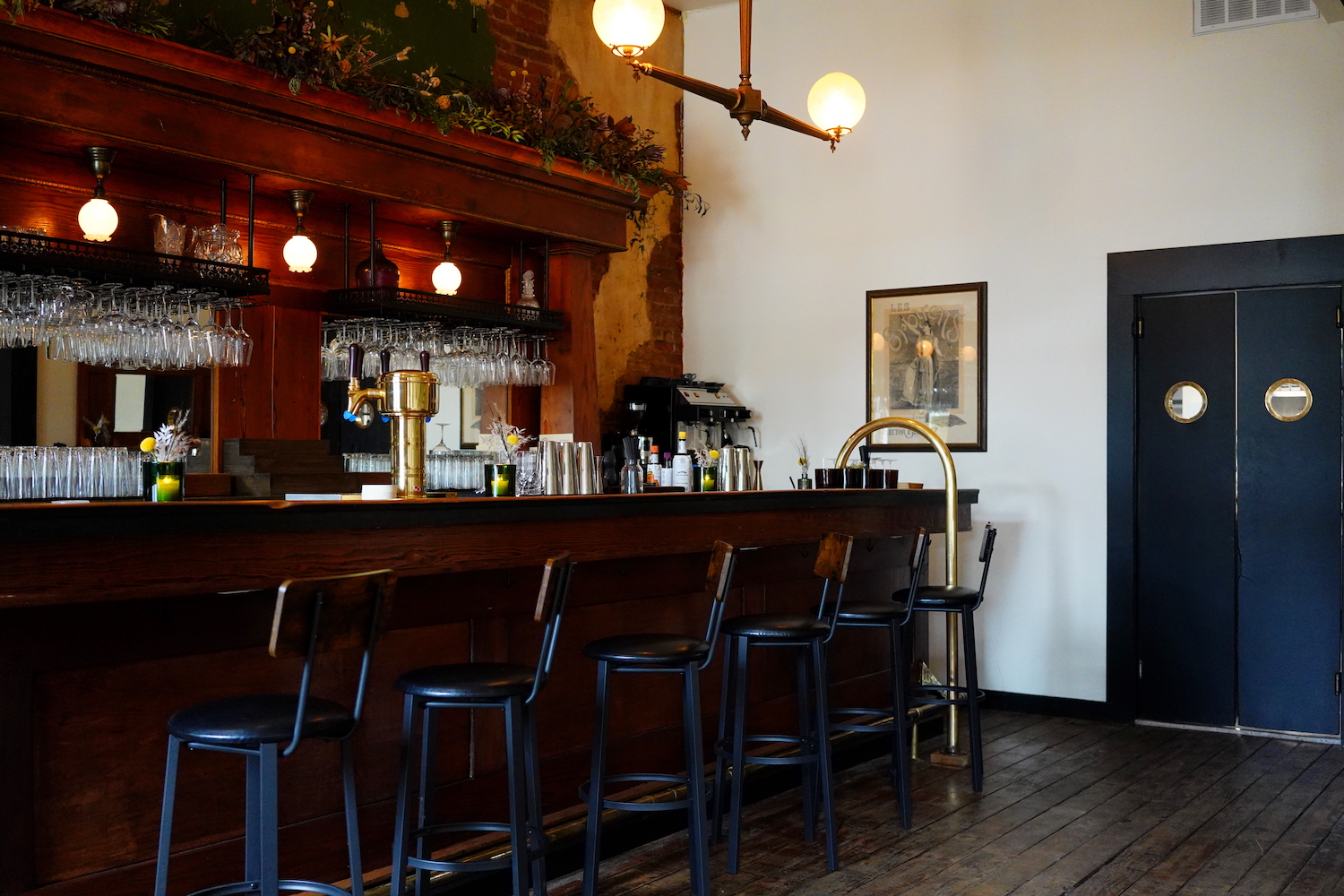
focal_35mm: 35
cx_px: 672
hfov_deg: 54.4
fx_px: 1307
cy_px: 448
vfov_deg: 37.9
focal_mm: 35
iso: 5000
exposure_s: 1/250
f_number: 3.2
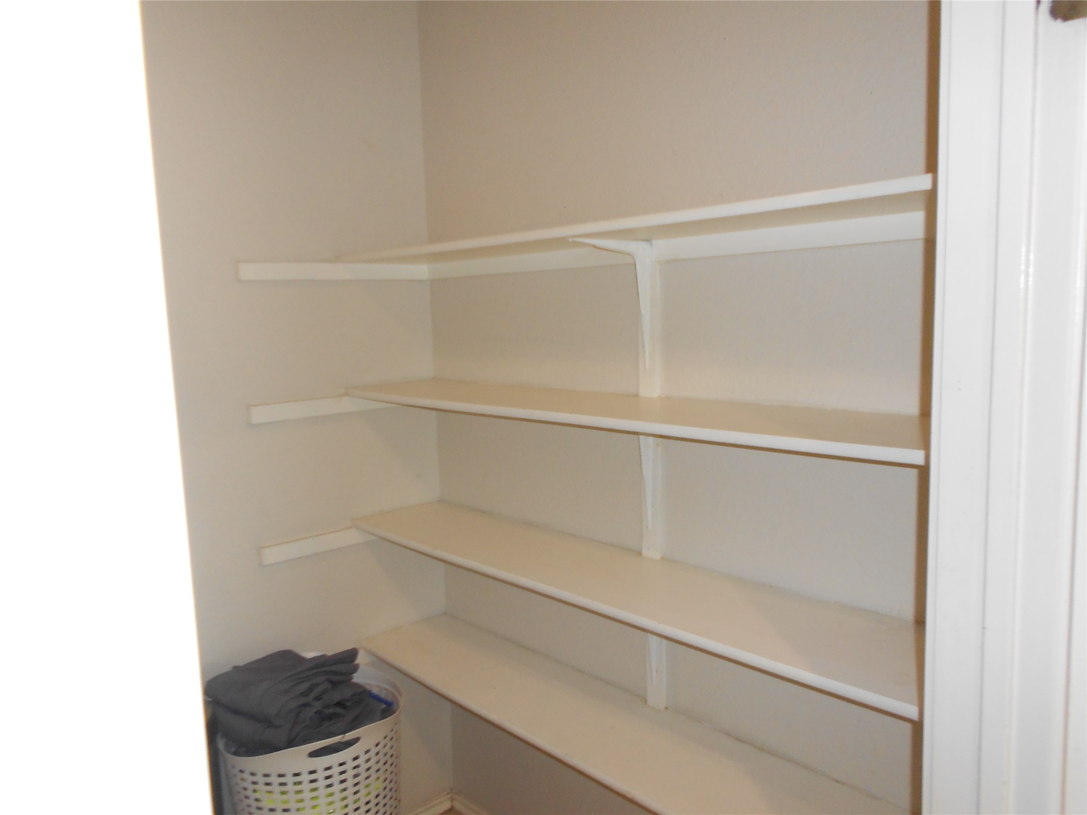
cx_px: 544
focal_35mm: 26
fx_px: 816
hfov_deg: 67.3
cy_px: 408
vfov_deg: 53.1
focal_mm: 4.6
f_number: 3.2
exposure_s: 1/25
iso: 200
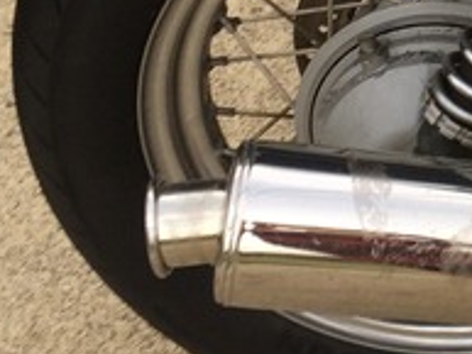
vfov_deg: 12.1
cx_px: 770
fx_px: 1637
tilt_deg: -36.9
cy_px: -42
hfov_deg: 14.9
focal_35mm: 120
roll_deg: +3.8
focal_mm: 4.15
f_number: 2.2
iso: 32
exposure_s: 1/105
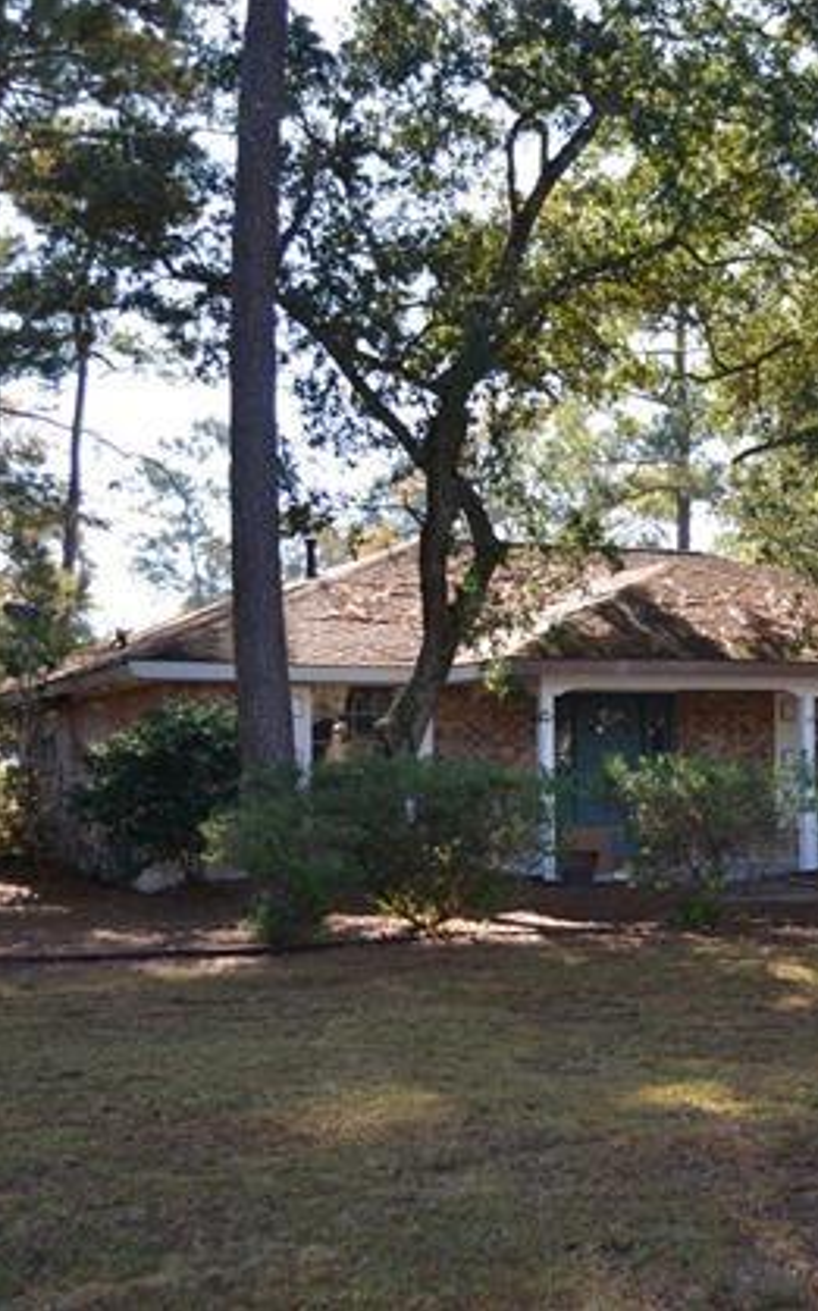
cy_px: 654
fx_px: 1999
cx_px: 639
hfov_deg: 22.8
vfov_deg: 36.3
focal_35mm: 56
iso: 100
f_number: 4.5
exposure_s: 1/200
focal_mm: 24
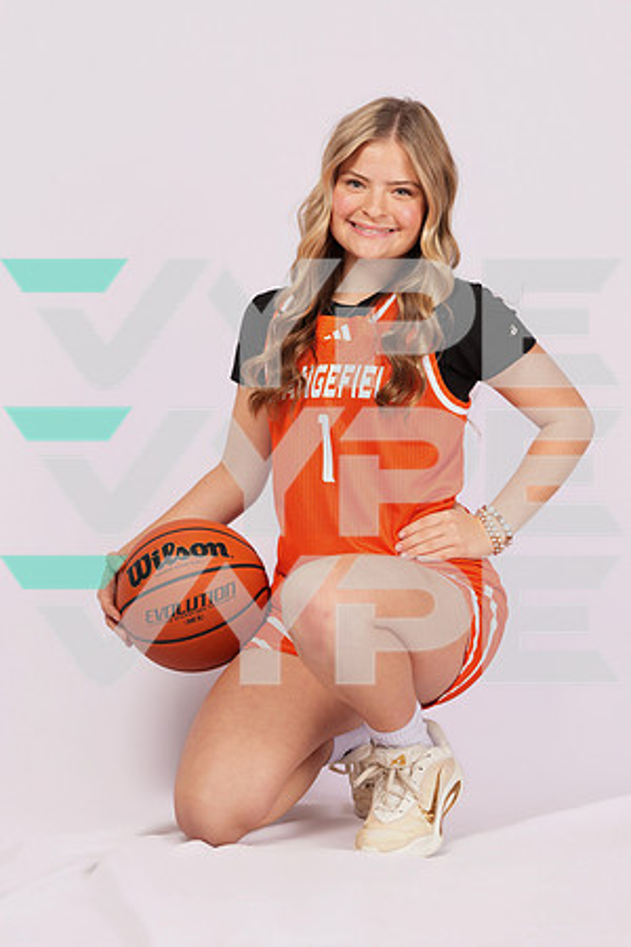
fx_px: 2366
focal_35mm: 90
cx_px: 316
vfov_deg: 22.6
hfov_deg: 15.2
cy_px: 474
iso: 160
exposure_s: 1/250
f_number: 6.3
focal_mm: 90
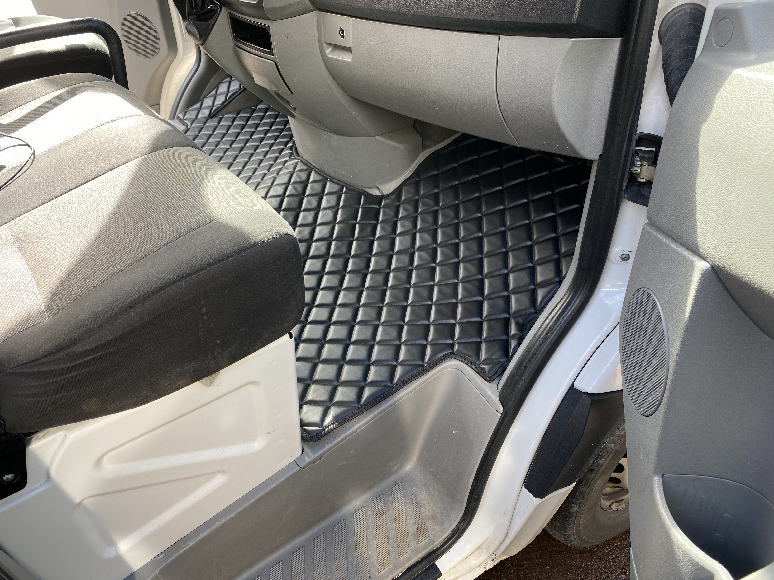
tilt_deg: -36.3
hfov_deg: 67.3
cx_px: 387
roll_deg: +1.8
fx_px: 581
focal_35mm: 26
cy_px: 290
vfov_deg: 53.1
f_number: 1.8
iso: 32
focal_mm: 4.25
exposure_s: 1/126
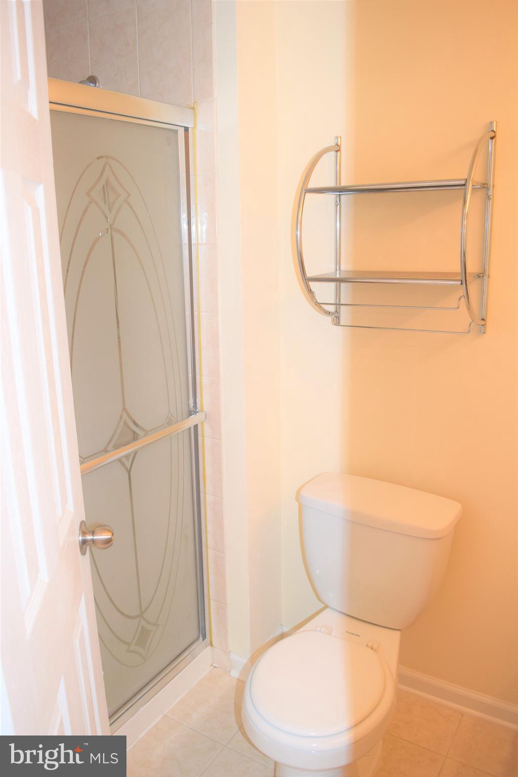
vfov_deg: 67.4
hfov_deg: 47.9
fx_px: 583
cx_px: 259
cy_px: 388
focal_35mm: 27
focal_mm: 18
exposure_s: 1/100
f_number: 5
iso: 800
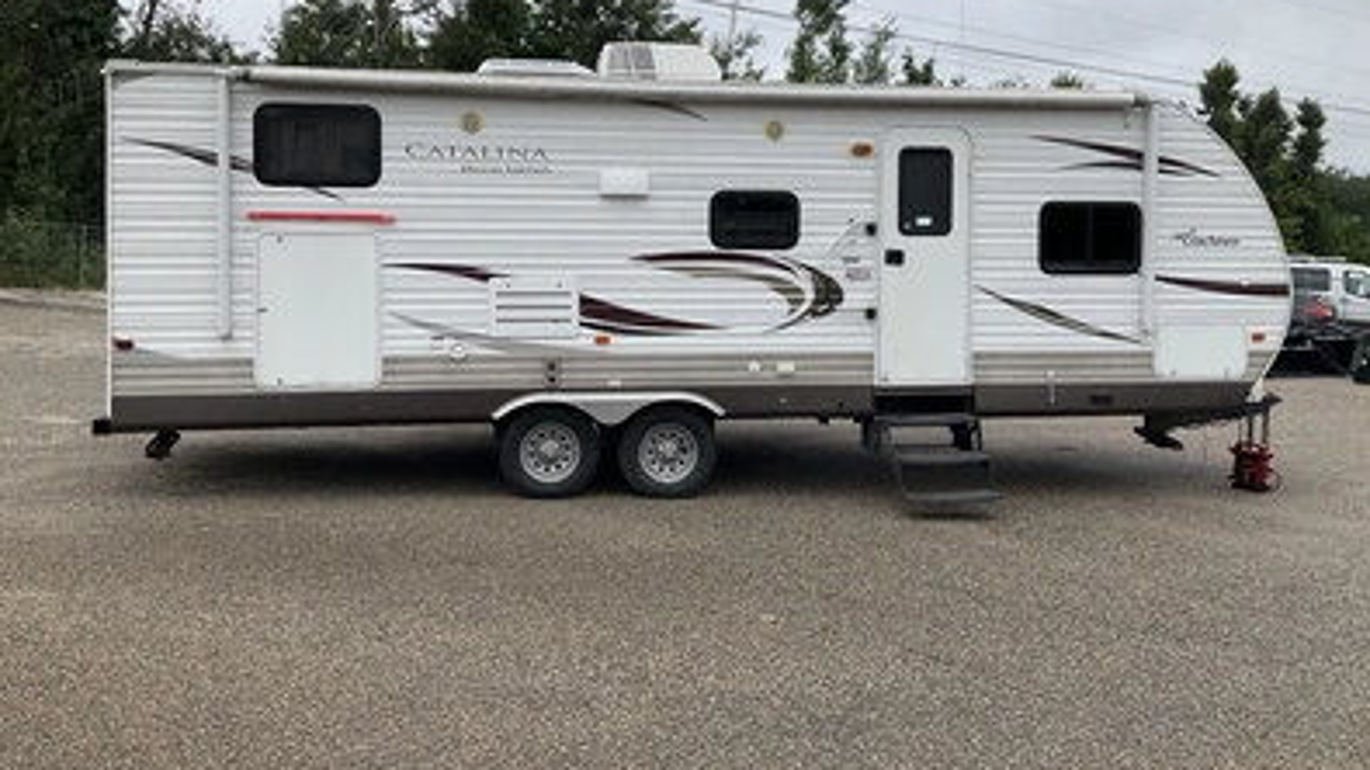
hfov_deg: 61.0
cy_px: 281
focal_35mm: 32
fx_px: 1162
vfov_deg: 36.4
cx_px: 680
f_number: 1.8
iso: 25
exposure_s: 1/855
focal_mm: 3
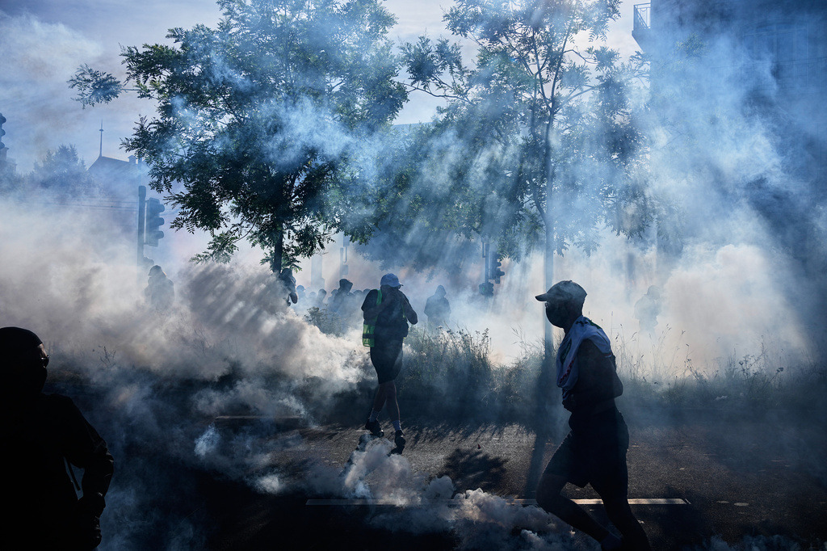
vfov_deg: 37.8
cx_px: 414
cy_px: 276
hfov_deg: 54.4
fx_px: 804
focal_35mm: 35
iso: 160
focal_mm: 35
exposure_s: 1/1250
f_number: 8
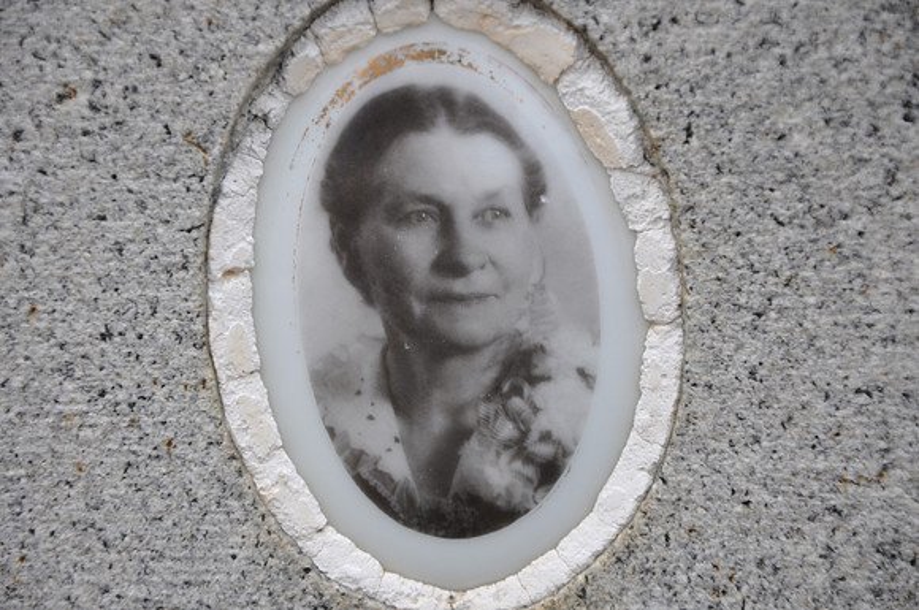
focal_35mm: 158
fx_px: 4015
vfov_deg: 8.7
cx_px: 460
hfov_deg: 13.1
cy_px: 305
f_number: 6.3
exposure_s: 1/160
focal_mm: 105
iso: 200
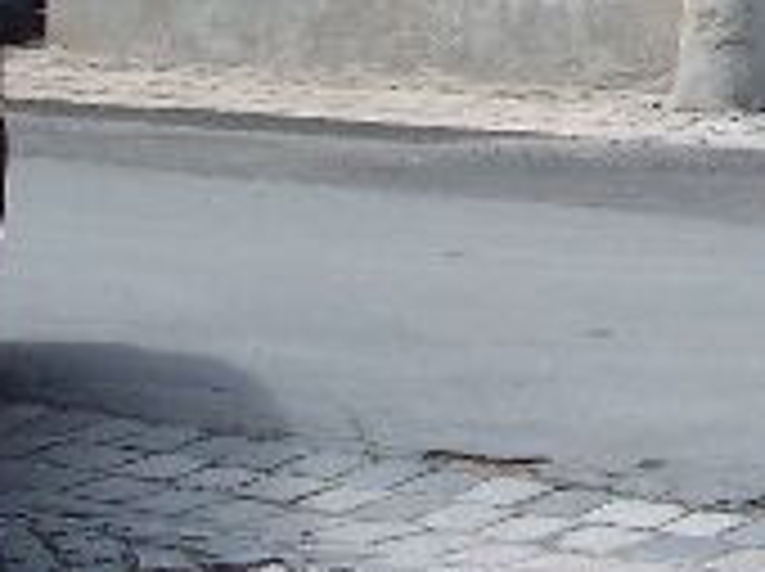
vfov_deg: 7.8
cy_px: -680
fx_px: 3950
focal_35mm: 179
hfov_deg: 10.3
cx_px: 1472
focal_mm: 8
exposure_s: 1/500
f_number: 4.8
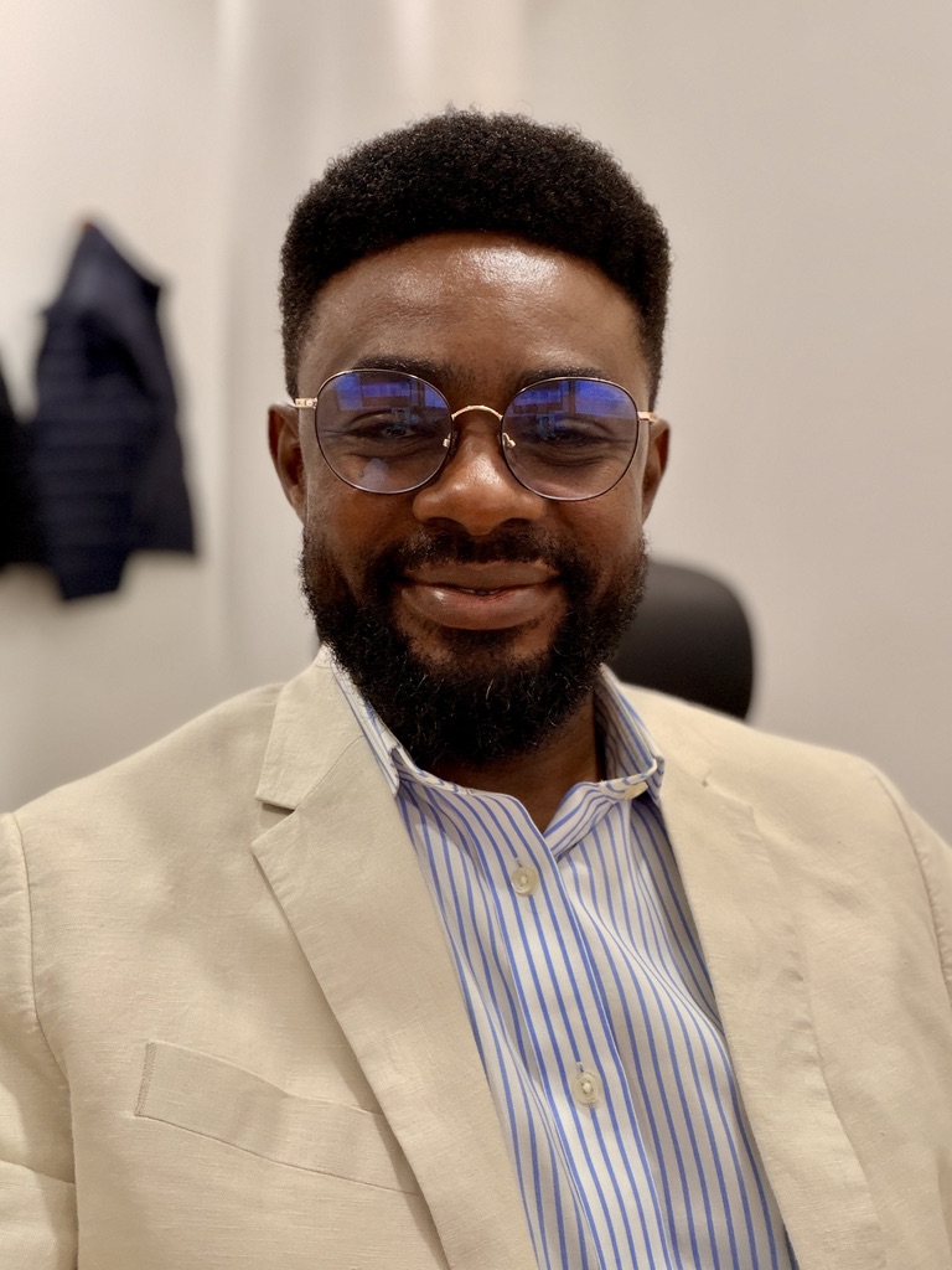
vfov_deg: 60.0
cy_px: 635
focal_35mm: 30
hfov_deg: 46.8
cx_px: 476
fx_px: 1100
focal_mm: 2.71
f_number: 1.9
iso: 100
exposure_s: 1/60
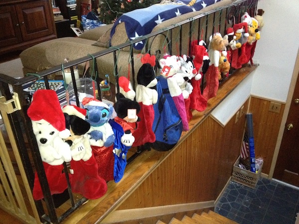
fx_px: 302
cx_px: 150
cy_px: 112
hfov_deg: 52.6
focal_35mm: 35
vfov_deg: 40.7
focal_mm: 4.28
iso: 800
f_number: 2.4
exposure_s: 1/16
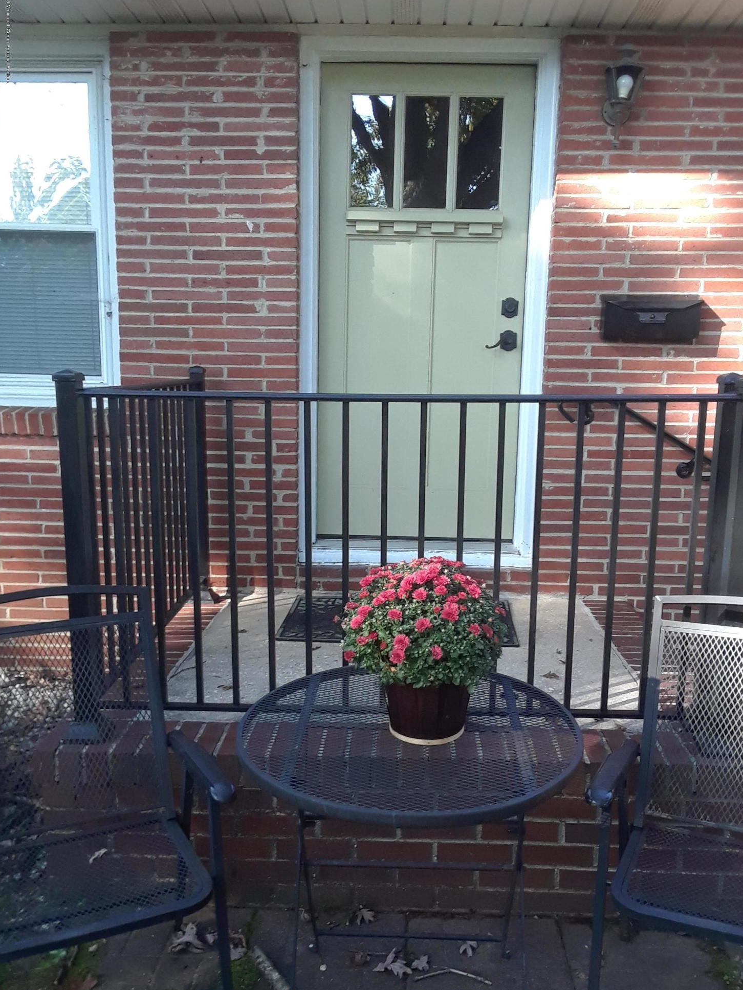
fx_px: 887
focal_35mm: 31
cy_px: 498
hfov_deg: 45.5
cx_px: 368
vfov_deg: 58.3
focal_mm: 2.47
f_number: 1.9
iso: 80
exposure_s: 1/120
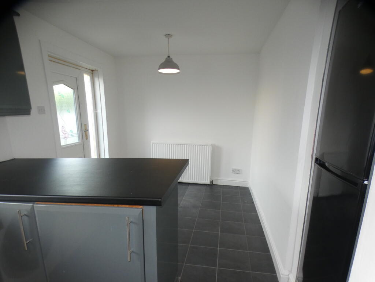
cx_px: 188
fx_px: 217
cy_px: 141
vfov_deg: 66.0
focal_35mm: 20
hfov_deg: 81.7
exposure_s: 1/60
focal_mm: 3.6
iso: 250
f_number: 2.8
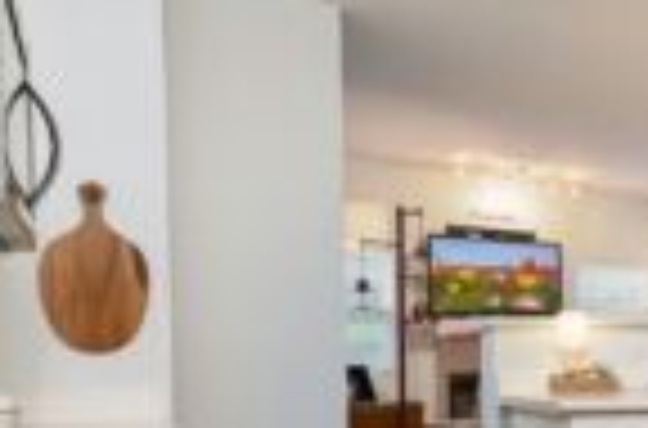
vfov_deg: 32.9
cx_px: 824
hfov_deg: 35.6
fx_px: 700
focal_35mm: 39
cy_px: 347
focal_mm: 14
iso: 200
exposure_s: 1/40
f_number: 7.1
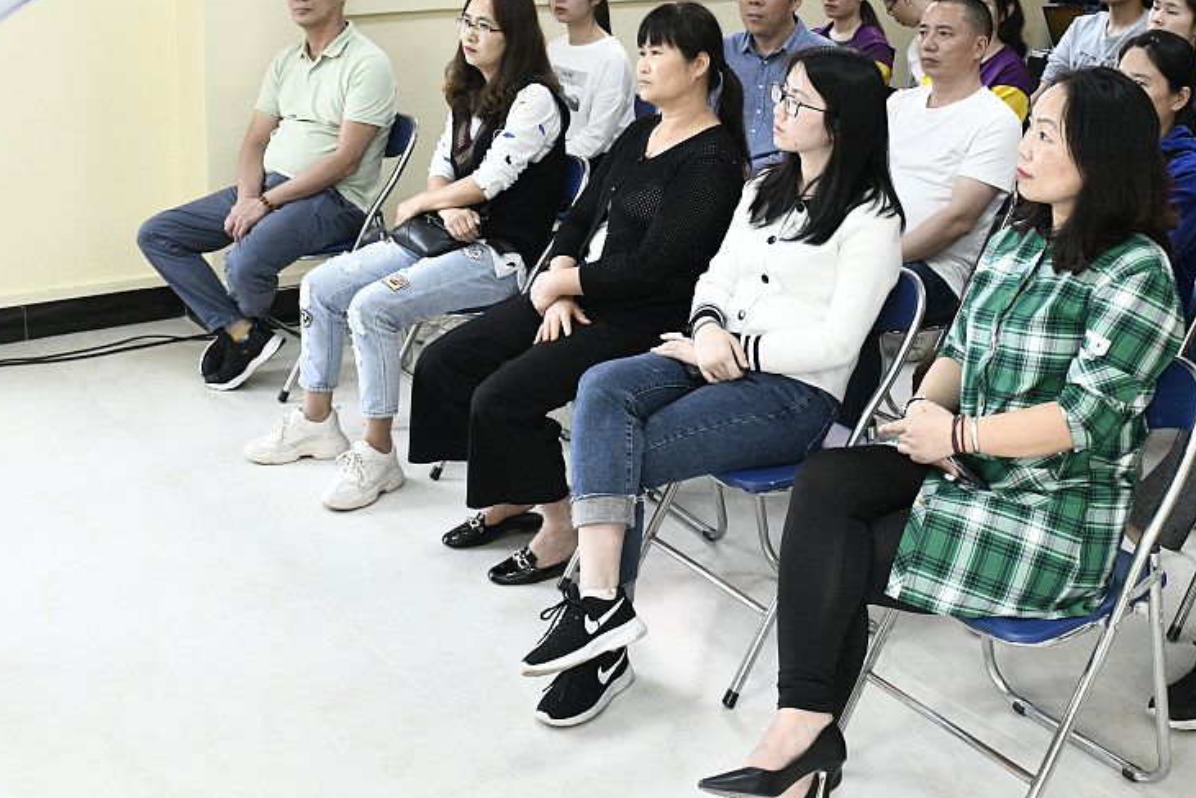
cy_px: 229
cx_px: 729
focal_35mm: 46
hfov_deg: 42.5
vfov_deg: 28.9
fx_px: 1528
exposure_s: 1/640
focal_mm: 28
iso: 5000
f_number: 6.3
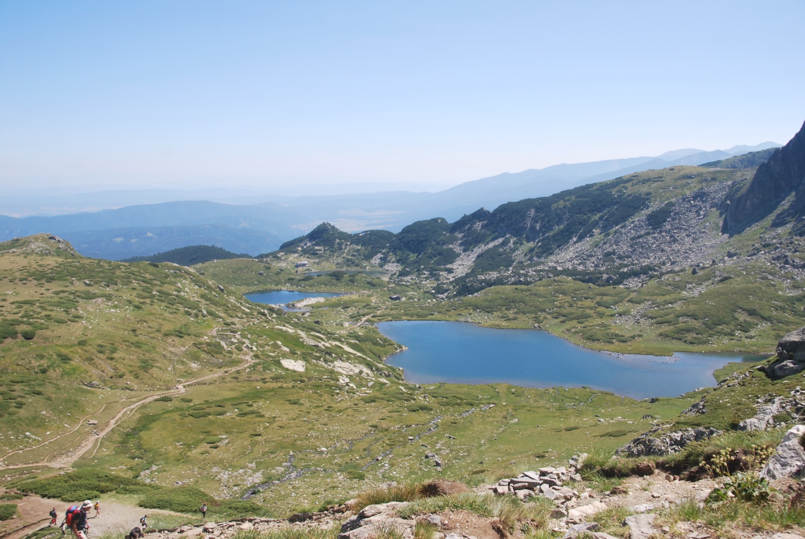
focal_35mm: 34
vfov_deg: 38.5
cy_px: 270
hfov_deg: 55.1
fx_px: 772
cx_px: 402
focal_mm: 23
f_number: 8
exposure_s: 1/250
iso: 100
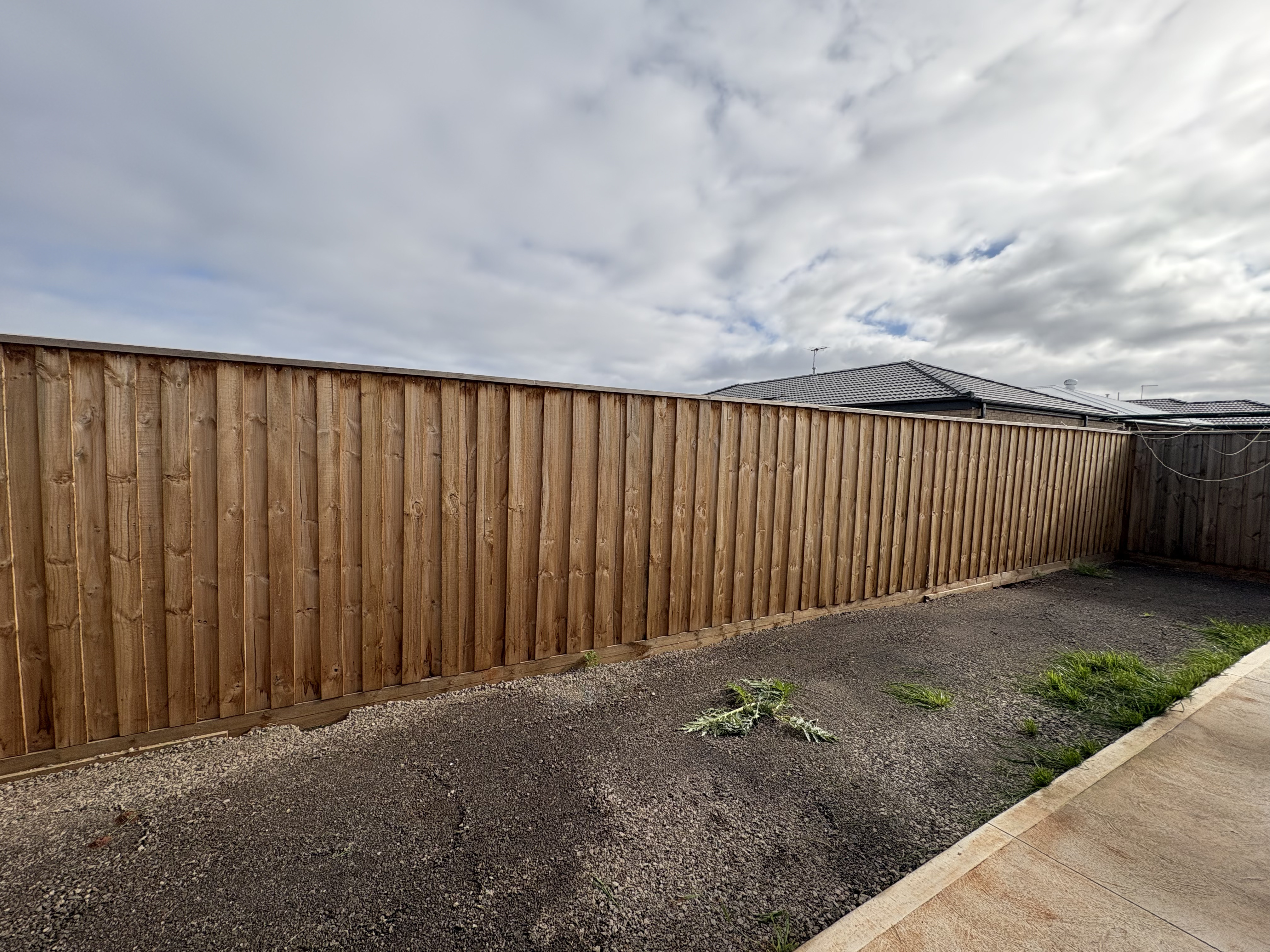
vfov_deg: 85.7
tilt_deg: -2.2
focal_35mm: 14
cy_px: 476
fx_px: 514
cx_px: 635
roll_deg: -1.0
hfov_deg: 102.1
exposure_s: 1/1709
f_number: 2.2
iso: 50
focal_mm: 2.22
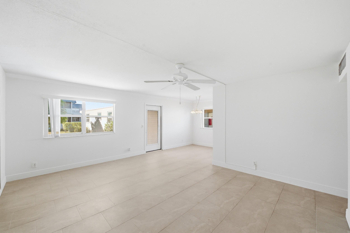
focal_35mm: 14
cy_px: 116
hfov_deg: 104.3
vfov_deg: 81.1
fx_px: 136
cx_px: 175
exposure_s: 1/2500
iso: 2500
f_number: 8
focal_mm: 14
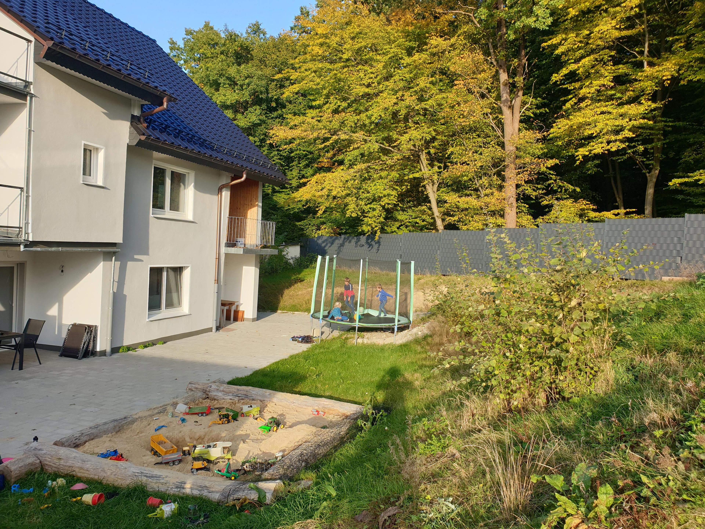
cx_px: 352
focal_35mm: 26
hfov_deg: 67.3
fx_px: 530
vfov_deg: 53.1
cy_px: 264
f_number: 2.4
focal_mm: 4.3
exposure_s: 1/377
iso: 50
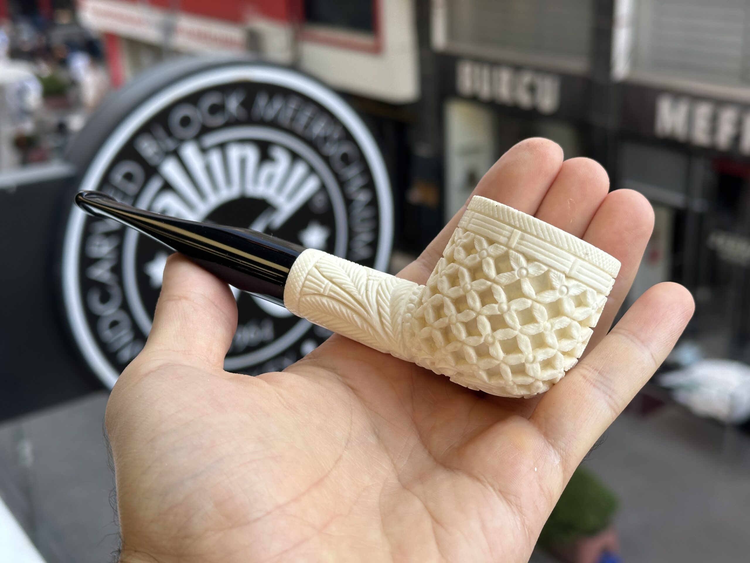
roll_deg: +2.2
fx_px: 1040
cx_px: 375
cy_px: 282
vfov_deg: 30.3
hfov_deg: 39.7
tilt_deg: -19.6
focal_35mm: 48
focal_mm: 6.86
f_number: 1.78
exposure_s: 1/303
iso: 64
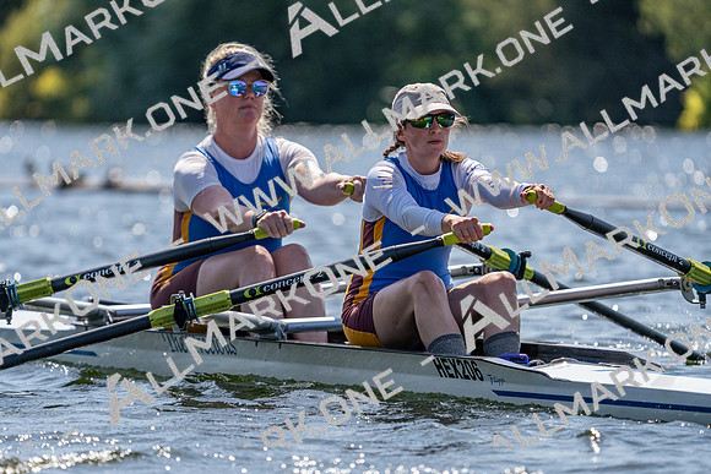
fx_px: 7487
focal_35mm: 379
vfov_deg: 3.6
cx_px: 356
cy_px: 237
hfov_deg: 5.4
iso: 250
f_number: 6.3
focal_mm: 379
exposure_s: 1/2000
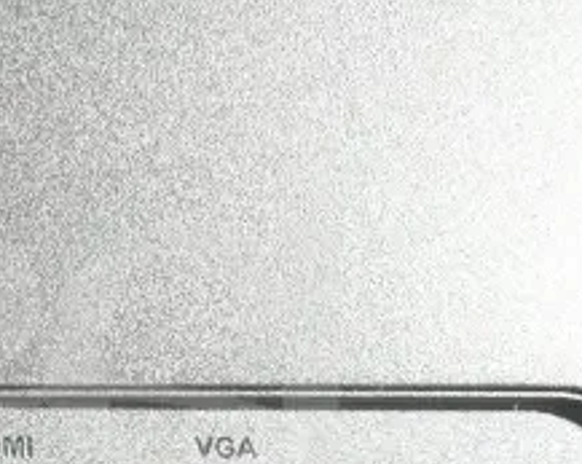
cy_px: 439
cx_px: 107
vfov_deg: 13.7
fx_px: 1909
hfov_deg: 17.2
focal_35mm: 111
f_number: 4.2
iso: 2500
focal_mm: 28
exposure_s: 1/50
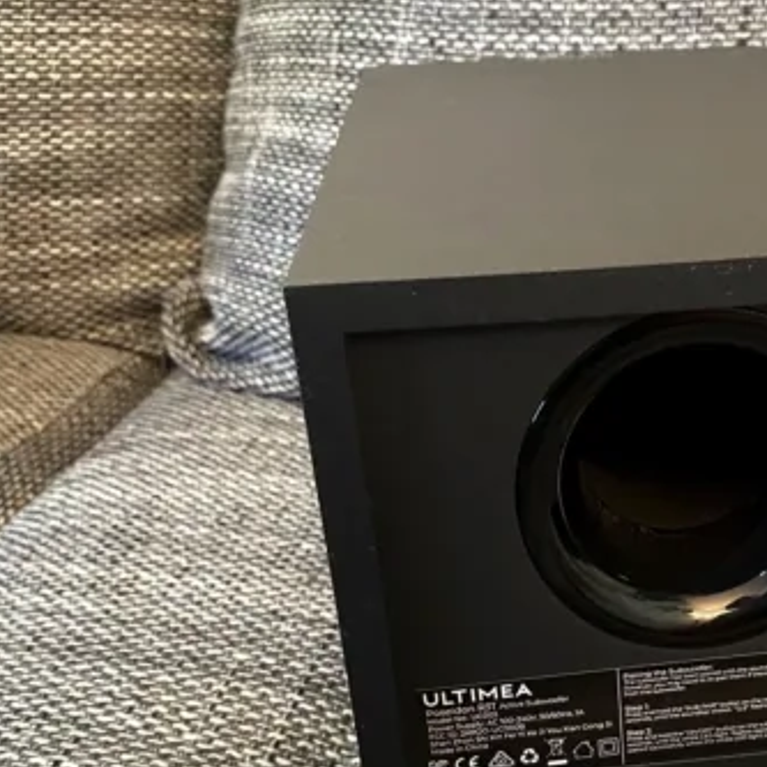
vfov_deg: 31.5
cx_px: 622
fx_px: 1329
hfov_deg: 31.3
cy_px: 590
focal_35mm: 53
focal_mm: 4.25
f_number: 1.8
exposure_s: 1/25
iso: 640
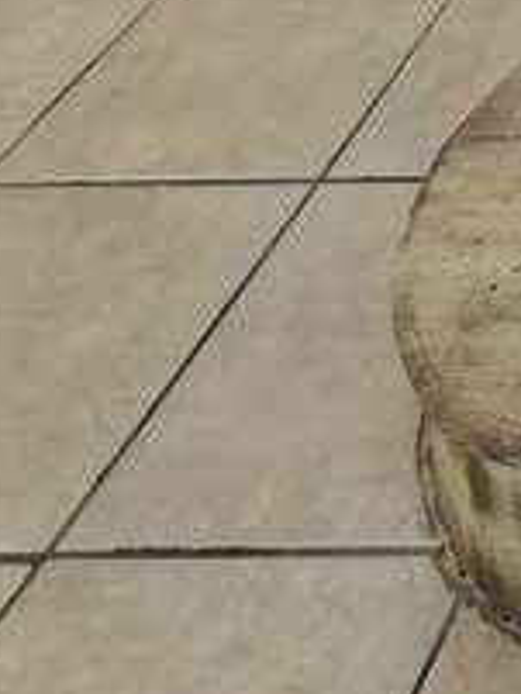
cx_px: 1353
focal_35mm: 69
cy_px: -950
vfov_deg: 15.4
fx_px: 1383
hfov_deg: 13.3
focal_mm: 2.2
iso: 100
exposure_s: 1/60
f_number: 2.2
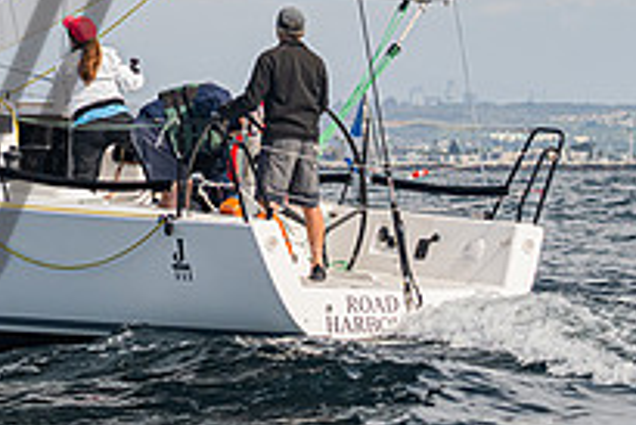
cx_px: -81
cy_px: -196
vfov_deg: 4.1
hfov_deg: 6.1
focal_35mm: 334
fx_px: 5905
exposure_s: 1/2500
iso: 320
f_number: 6.3
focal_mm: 100
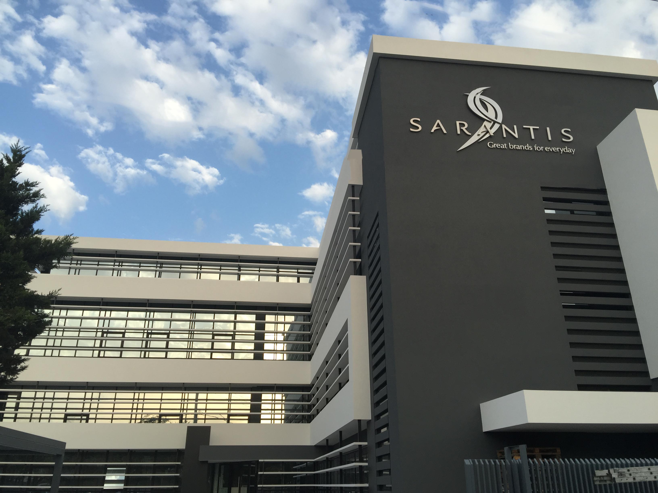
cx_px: 329
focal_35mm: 29
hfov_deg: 61.7
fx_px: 551
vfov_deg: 48.2
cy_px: 246
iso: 32
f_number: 2.2
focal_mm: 4.15
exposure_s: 1/573
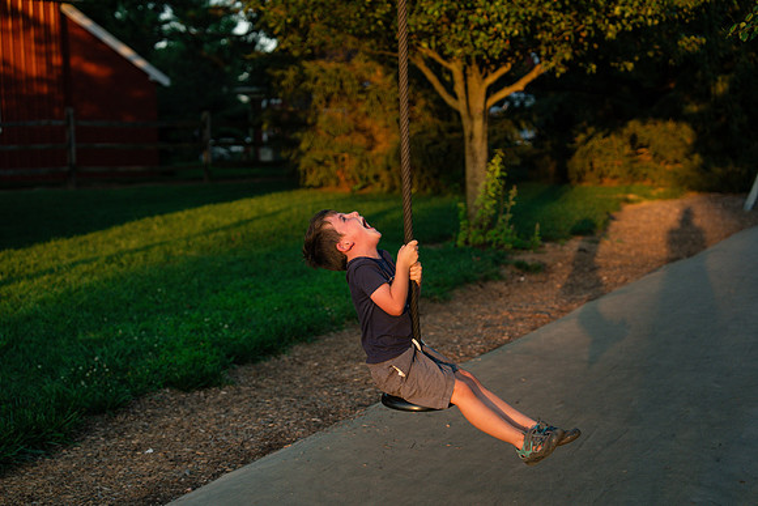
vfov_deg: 23.8
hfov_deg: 35.0
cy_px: 253
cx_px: 379
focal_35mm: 57
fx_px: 1200
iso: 200
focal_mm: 57
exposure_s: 1/1250
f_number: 2.8
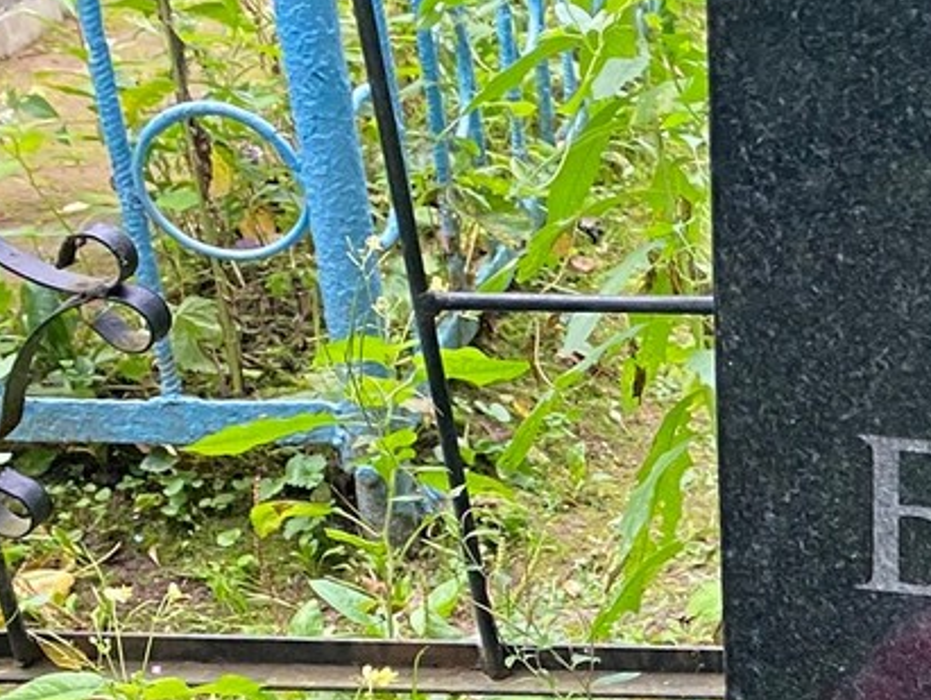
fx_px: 2450
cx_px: 1382
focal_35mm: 91
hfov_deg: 19.0
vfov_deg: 15.5
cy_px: 897
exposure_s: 1/76
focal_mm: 4.25
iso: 125
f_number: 1.8
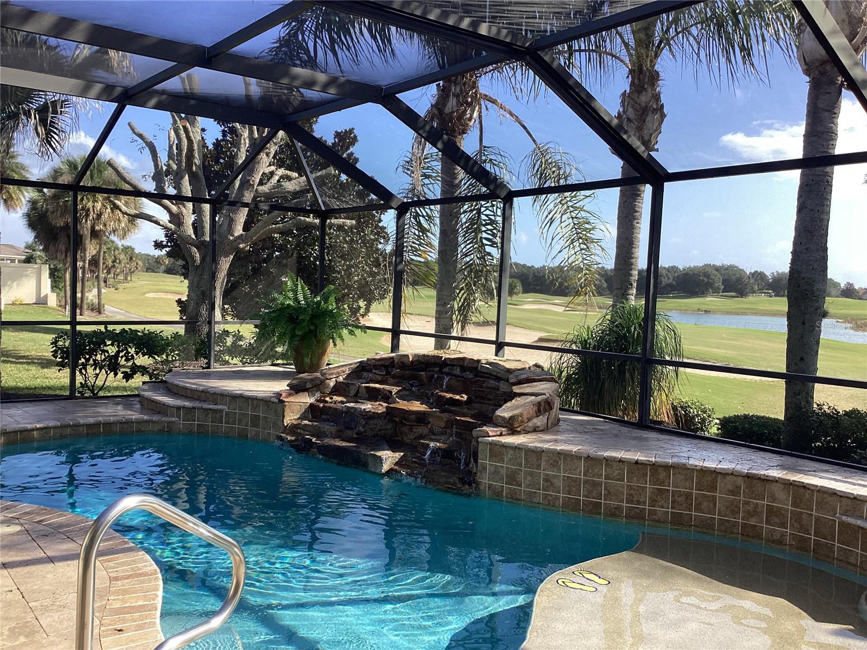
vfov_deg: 45.4
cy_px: 325
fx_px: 776
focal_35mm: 31
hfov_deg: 58.4
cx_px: 434
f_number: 2.4
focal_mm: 3.3
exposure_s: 1/426
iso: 25
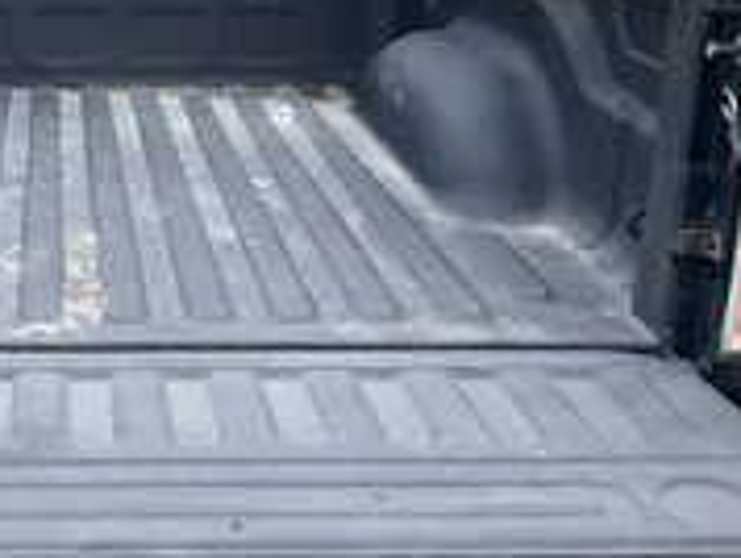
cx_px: 79
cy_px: 175
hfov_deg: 28.7
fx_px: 1393
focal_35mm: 65
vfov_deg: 22.5
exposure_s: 1/386
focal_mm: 3
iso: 25
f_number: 1.8
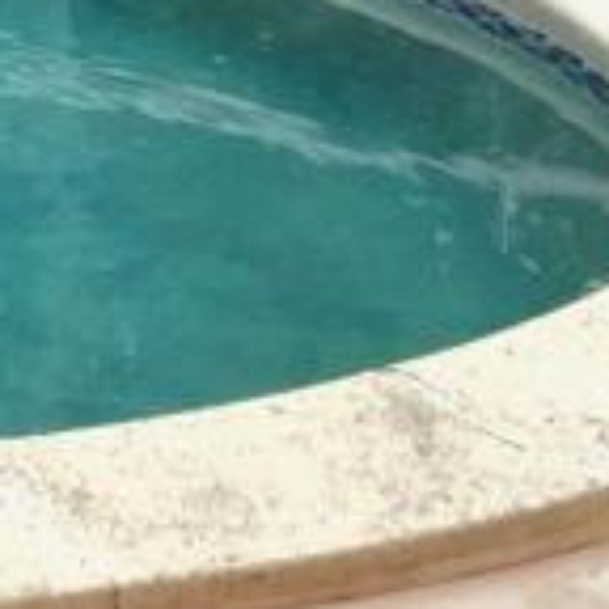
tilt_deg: -4.8
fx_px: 3623
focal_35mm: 182
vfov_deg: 9.1
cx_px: -1374
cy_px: -592
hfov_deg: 7.9
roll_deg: +1.0
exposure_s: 1/60
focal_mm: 4.15
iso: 32
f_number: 2.2
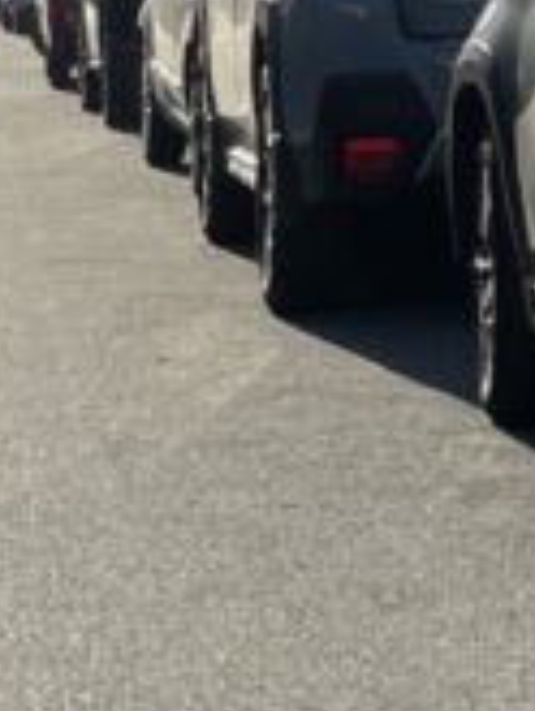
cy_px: 1332
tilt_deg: -19.6
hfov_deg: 9.1
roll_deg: +3.0
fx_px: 3313
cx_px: -125
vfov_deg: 11.3
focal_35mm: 161
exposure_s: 1/2506
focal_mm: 4.2
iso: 32
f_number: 1.6
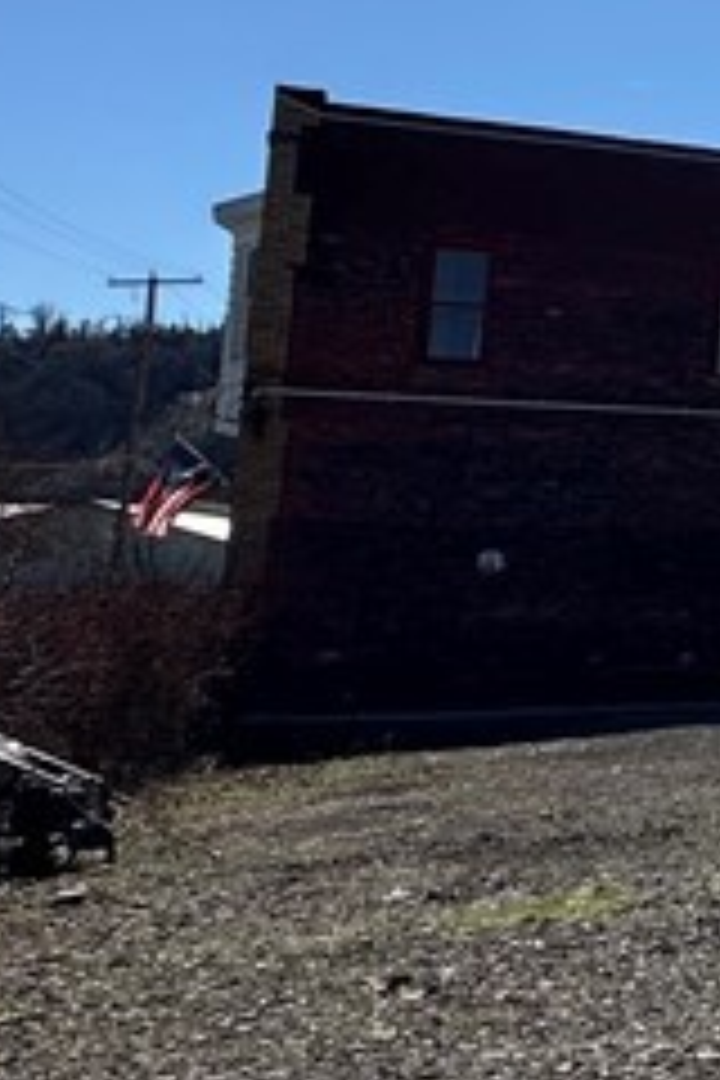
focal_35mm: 62
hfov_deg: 14.4
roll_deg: -0.4
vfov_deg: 32.1
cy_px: 369
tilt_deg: +7.6
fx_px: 1860
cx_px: 1732
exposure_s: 1/2564
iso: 50
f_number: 2.2
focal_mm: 2.22
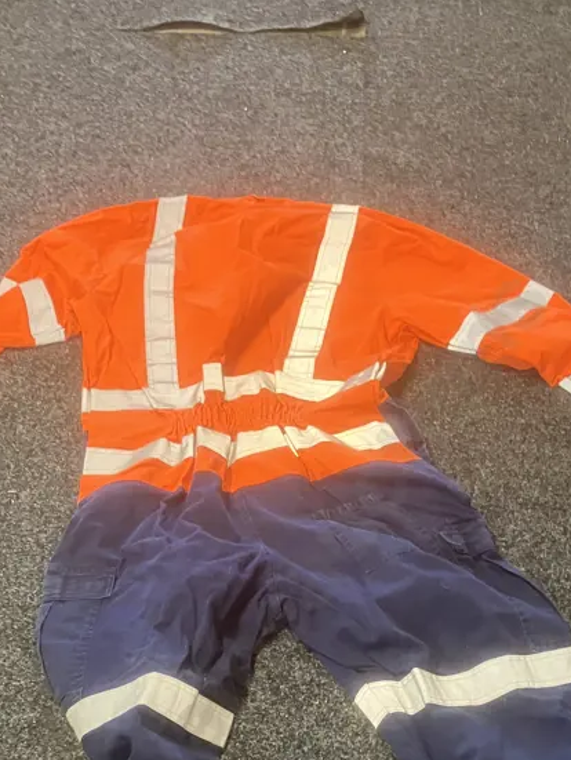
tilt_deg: -54.8
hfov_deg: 28.1
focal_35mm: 52
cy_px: 634
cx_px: 270
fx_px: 1142
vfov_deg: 35.3
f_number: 1.8
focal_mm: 3.99
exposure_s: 1/33
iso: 250
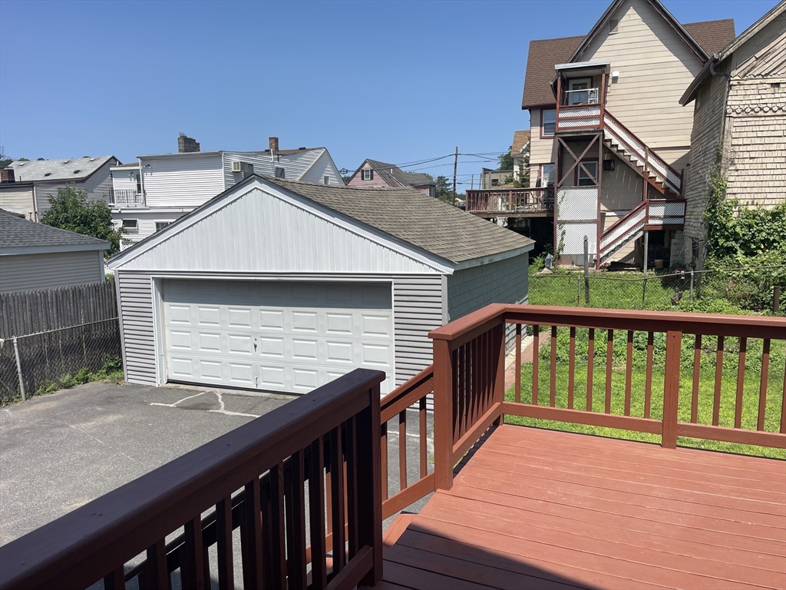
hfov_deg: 67.3
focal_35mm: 26
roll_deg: +0.8
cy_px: 295
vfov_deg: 53.1
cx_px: 393
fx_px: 590
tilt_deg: -6.9
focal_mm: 4.2
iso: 32
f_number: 1.6
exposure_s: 1/2618
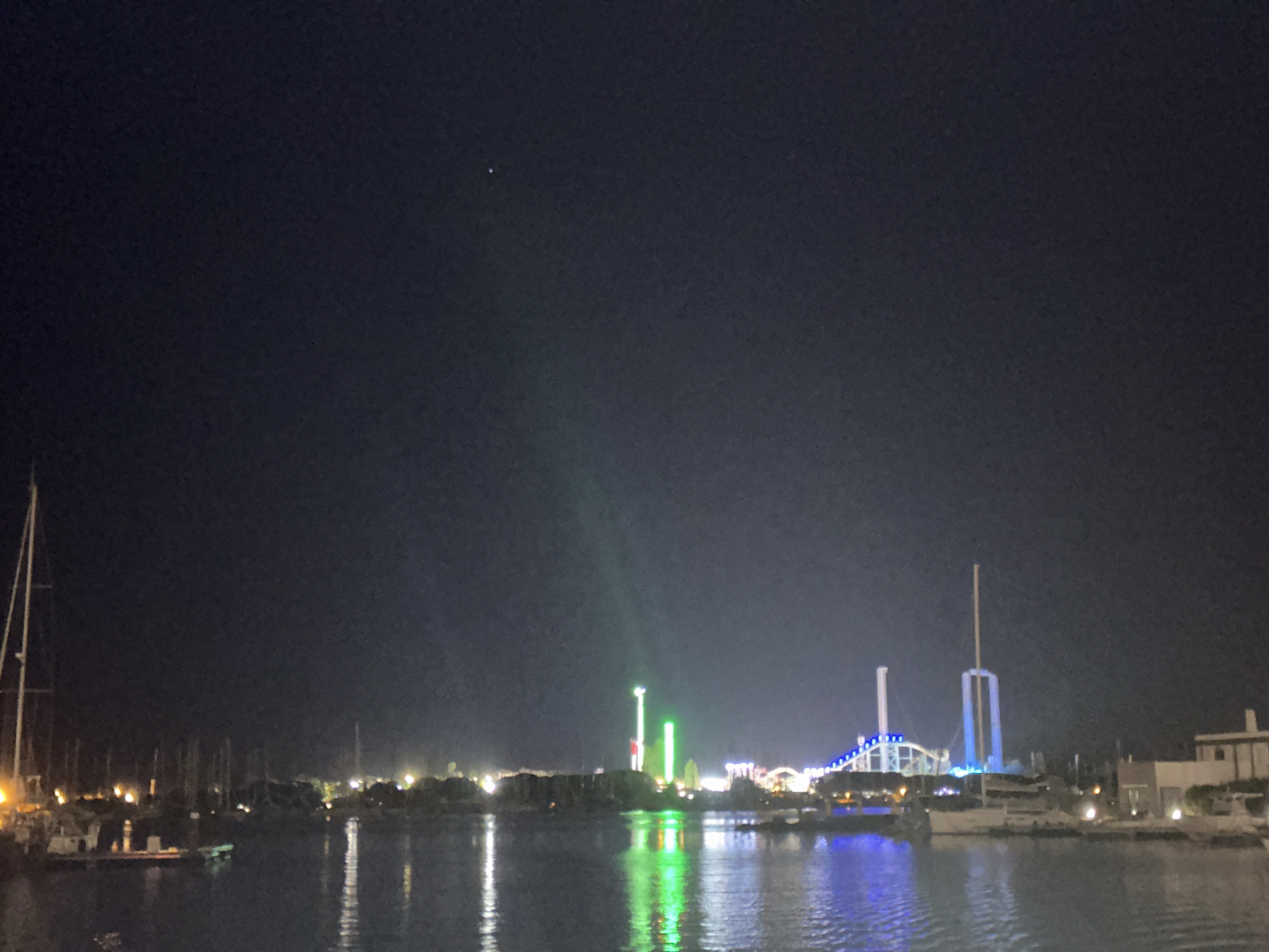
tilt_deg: +10.6
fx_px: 1760
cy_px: 476
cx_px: 634
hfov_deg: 39.7
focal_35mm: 48
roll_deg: +0.7
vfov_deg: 30.3
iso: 2500
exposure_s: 1/8
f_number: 1.78
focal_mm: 6.86
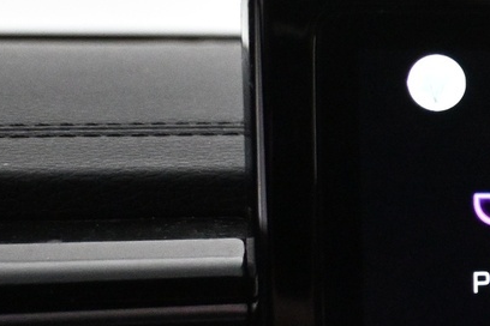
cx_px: 898
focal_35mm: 119
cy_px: 216
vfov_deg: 11.5
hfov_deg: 14.9
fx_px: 1620
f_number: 3.8
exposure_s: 1/160
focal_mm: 20
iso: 4000
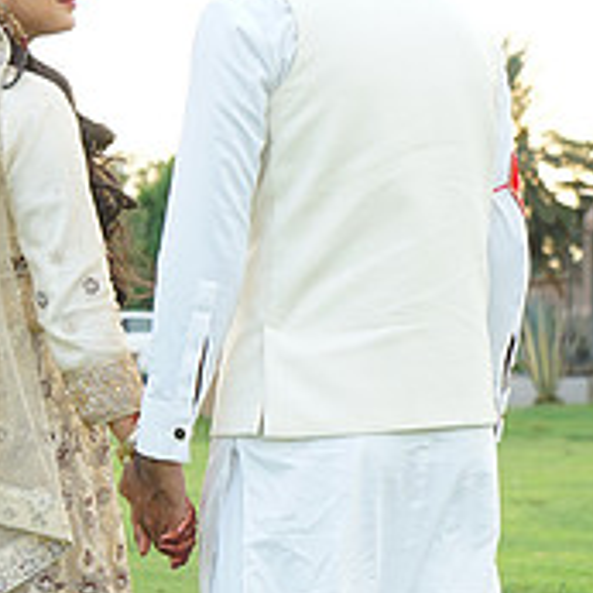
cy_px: 367
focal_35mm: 117
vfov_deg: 14.9
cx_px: 105
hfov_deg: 14.8
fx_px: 2268
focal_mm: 41
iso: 320
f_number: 4
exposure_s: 1/200
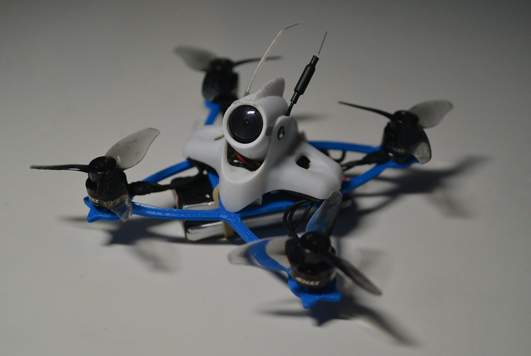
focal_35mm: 49
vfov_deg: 27.6
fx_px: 724
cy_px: 178
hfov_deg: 40.3
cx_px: 266
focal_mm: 18.5
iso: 400
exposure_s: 1/400
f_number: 1.8
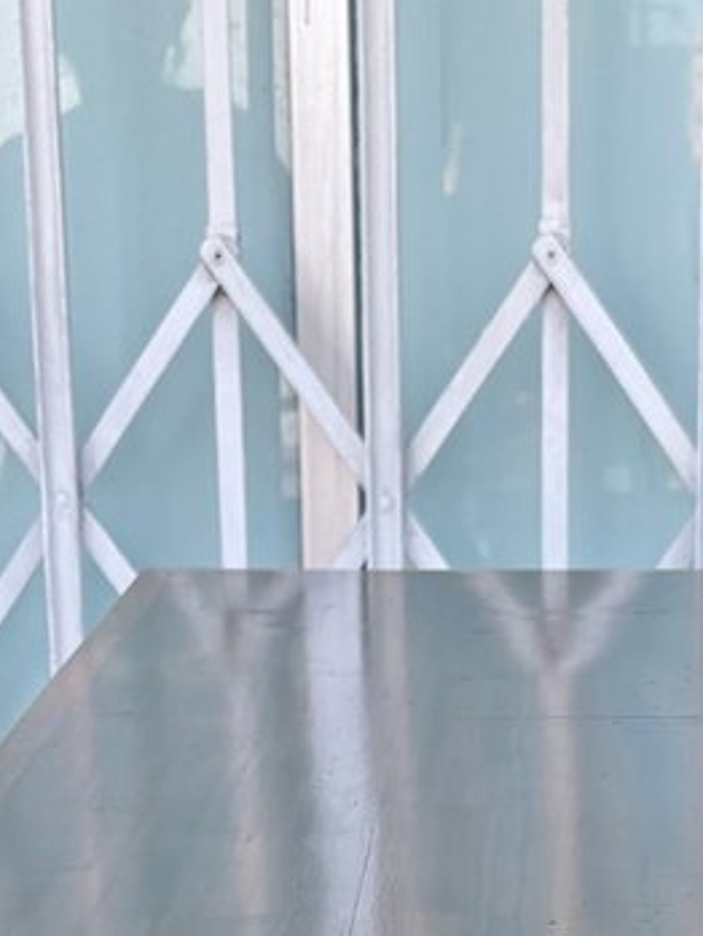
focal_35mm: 119
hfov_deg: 12.4
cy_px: 1541
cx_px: 590
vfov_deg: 14.9
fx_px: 3220
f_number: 1.6
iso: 50
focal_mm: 5.96
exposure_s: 1/447
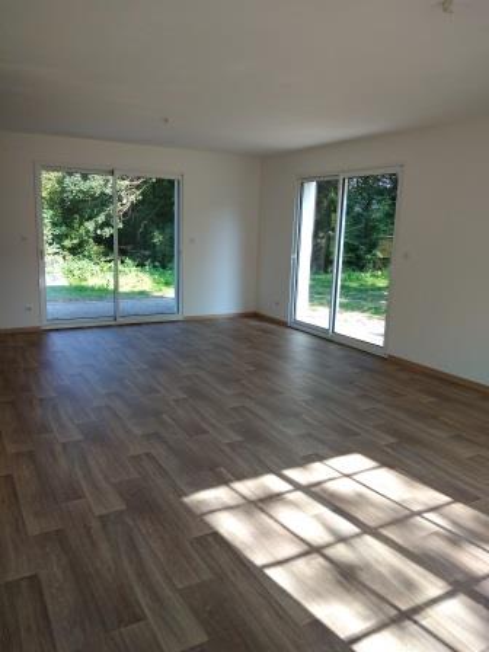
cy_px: 326
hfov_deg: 53.1
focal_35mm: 26
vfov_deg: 67.3
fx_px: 490
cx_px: 244
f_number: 1.8
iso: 100
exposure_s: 1/133
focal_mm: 3.6
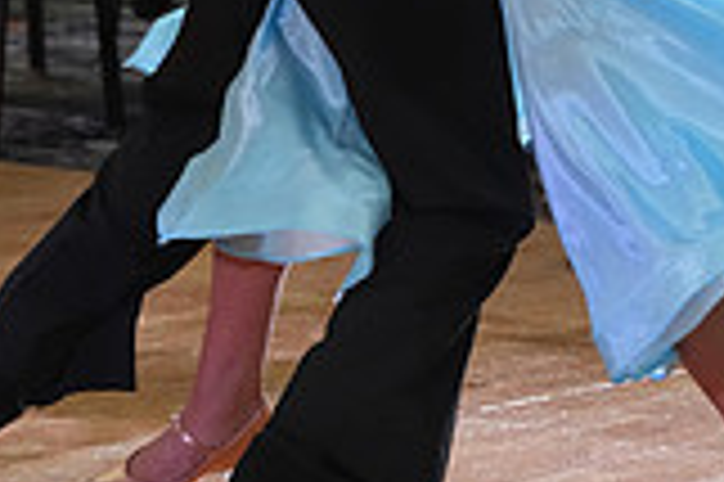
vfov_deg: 2.5
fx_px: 10789
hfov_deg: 3.8
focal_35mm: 537
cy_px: -270
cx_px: 636
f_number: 5.6
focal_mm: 149
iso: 4000
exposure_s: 1/250
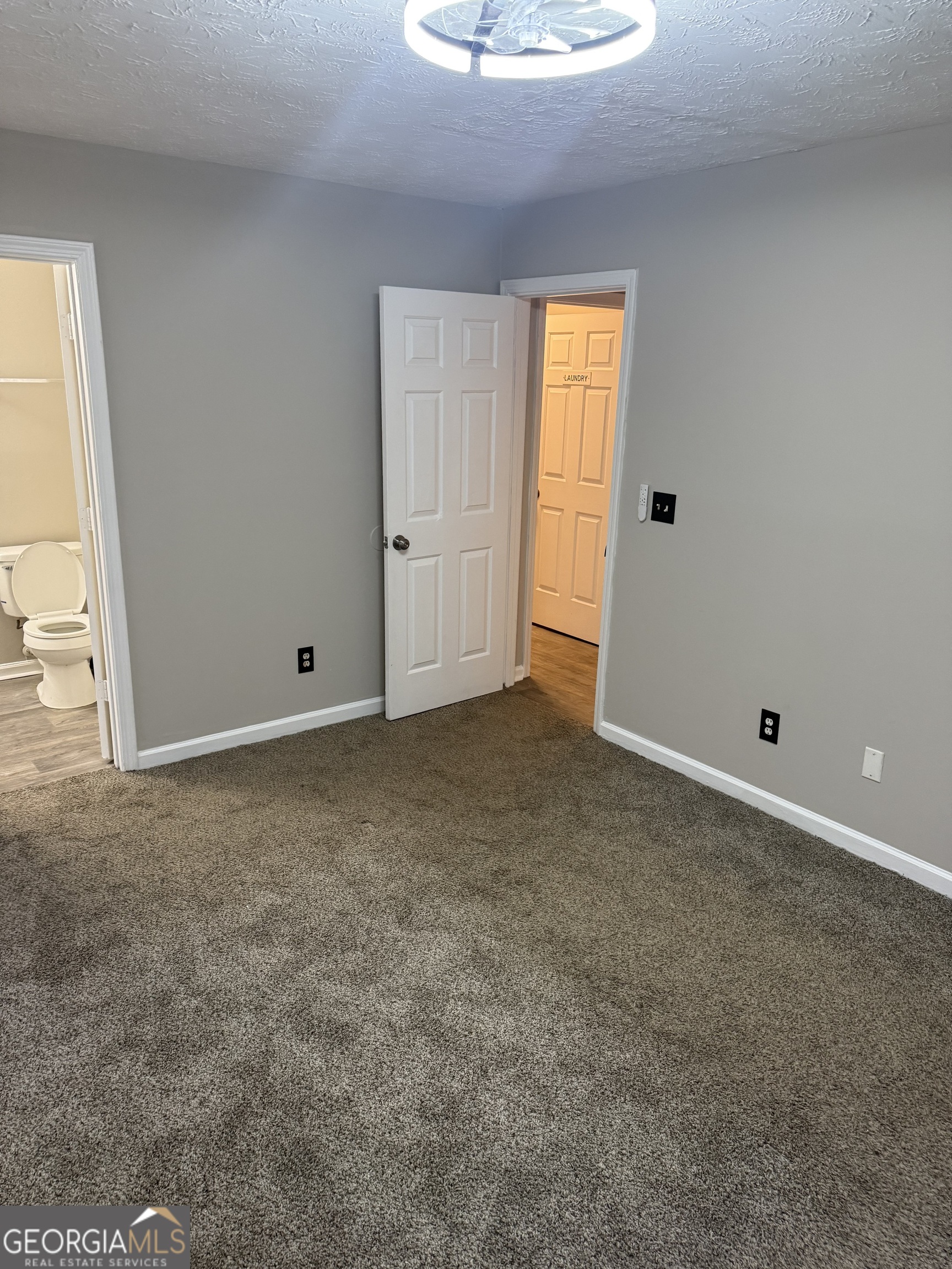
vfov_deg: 71.6
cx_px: 476
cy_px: 634
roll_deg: -2.0
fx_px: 880
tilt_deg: -16.7
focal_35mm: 24
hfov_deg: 56.8
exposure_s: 1/60
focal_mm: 6.76
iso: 250
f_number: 1.78
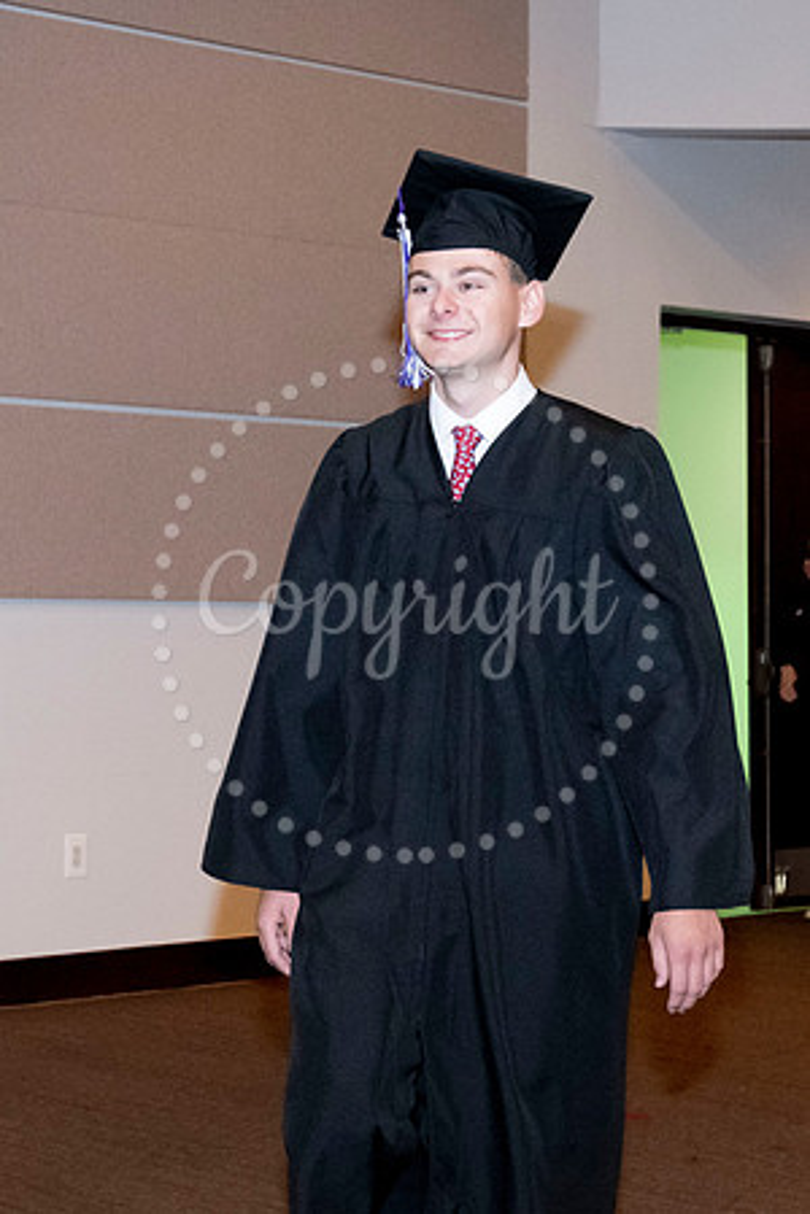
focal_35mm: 79
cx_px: 284
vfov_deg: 25.8
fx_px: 2653
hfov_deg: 17.3
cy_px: 587
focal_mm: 35
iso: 6400
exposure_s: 1/200
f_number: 7.1
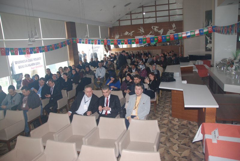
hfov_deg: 67.3
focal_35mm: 27
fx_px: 180
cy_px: 80
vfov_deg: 48.1
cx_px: 120
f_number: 4
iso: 200
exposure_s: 1/60
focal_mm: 18
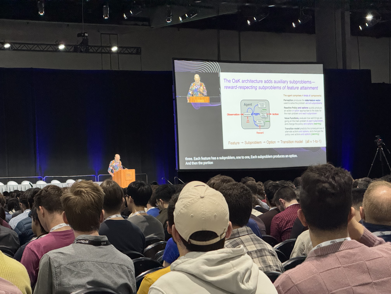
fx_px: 1355
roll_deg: +1.4
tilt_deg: +0.7
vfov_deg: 12.3
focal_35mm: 120
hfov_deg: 16.4
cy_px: 147
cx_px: 196
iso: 1250
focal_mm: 15.66
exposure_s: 1/40
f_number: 2.8
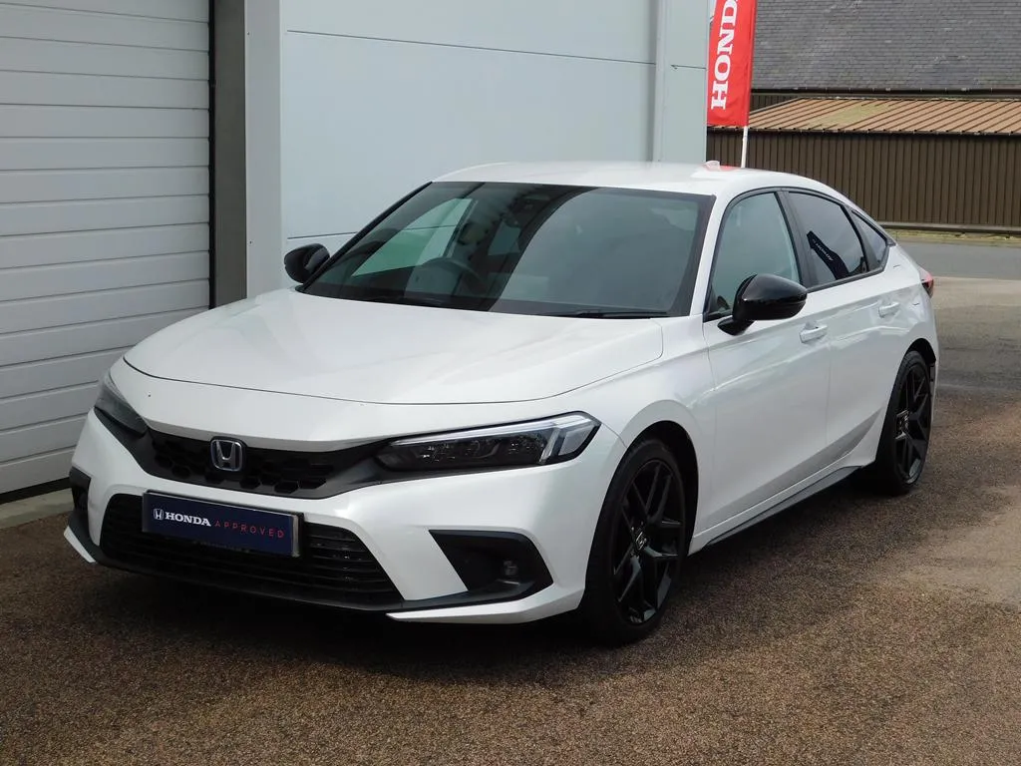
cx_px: 510
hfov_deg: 32.7
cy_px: 383
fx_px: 1740
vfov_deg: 24.8
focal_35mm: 59
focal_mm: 10.4
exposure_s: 1/800
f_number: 4
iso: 125
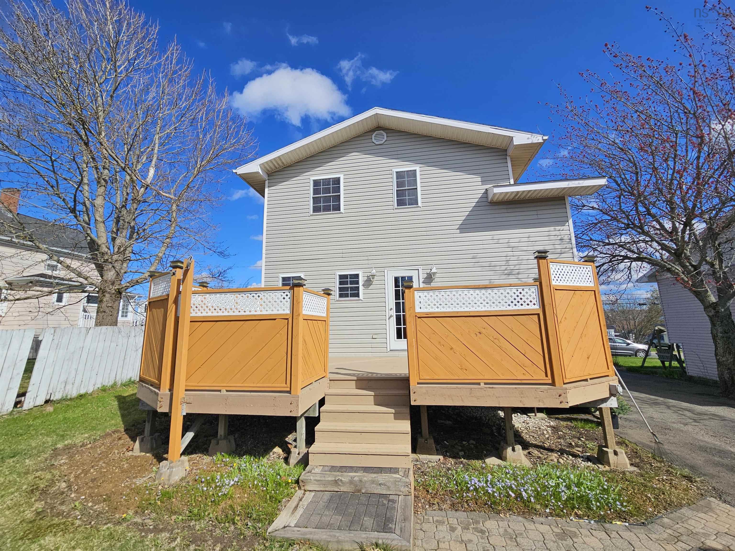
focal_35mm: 13
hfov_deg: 106.2
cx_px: 368
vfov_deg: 89.9
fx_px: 276
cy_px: 276
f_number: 2.2
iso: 50
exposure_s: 1/3211
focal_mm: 2.2
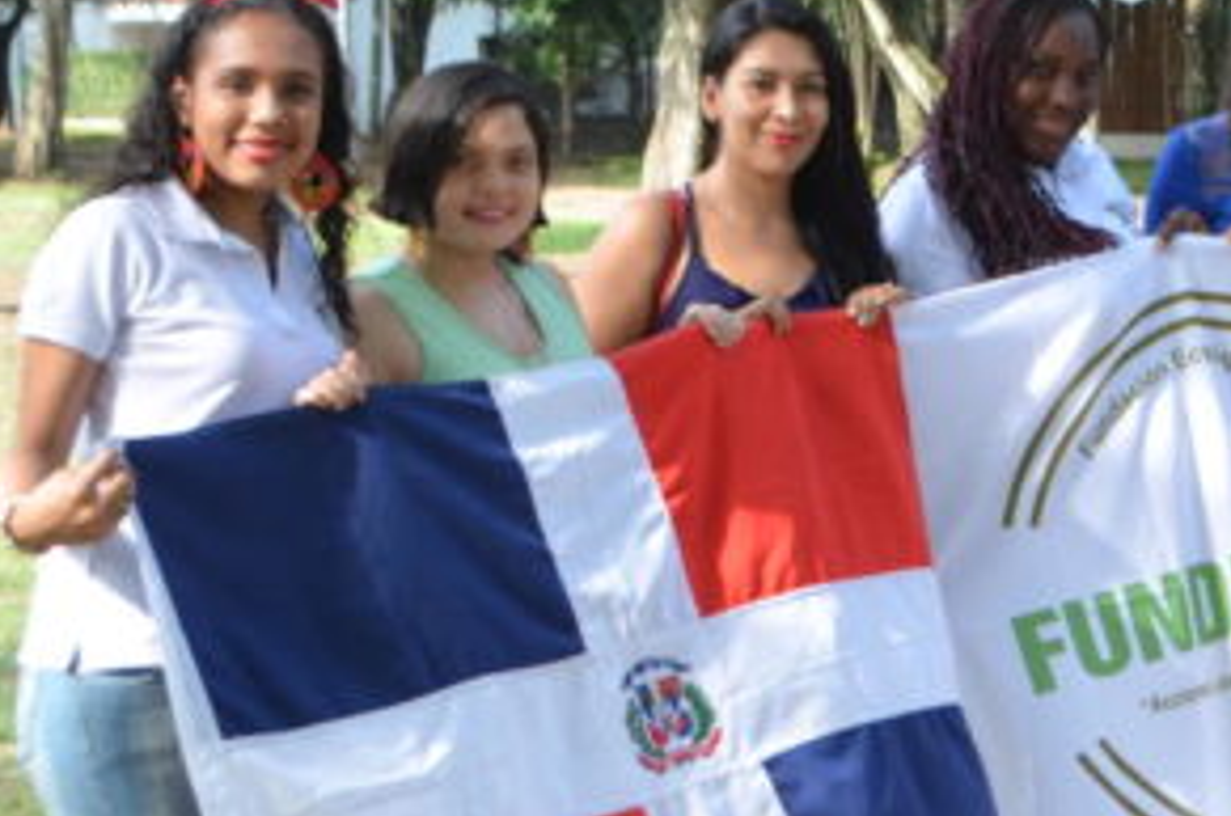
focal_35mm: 116
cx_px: 1641
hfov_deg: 16.6
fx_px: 3960
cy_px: 123
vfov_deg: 11.7
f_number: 6.3
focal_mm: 22
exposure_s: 1/80
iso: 100
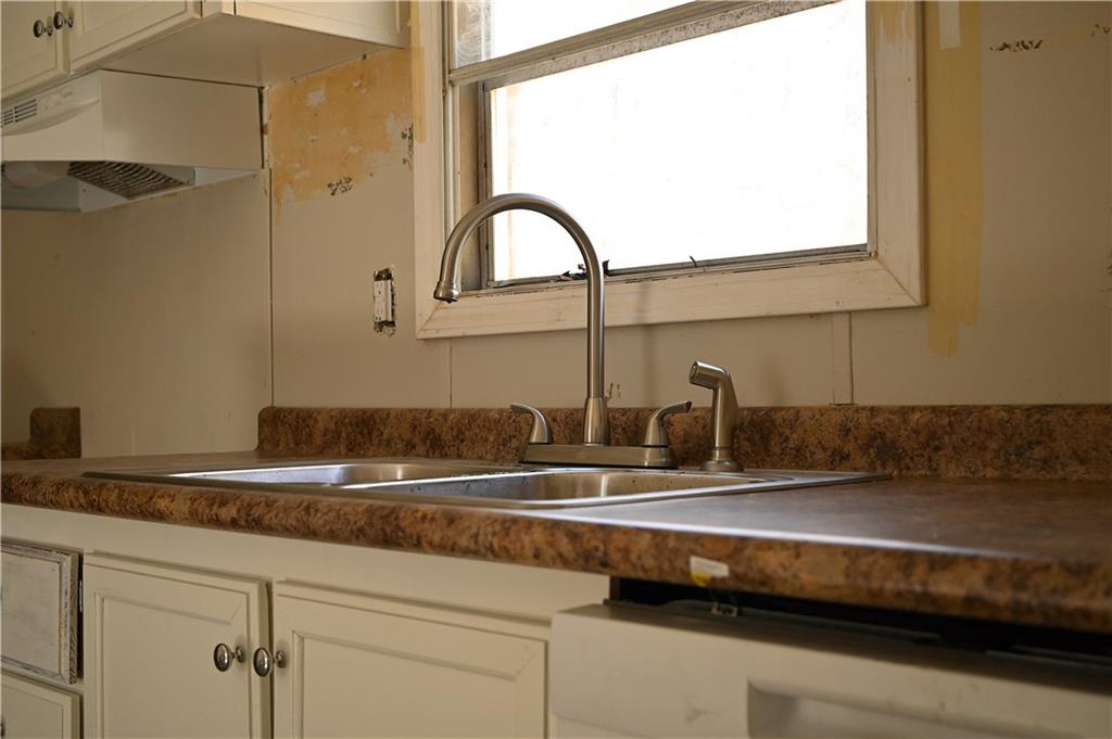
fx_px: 1327
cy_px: 370
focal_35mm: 43
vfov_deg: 31.1
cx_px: 556
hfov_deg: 45.5
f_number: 5.6
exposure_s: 1/200
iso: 1600
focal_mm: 43
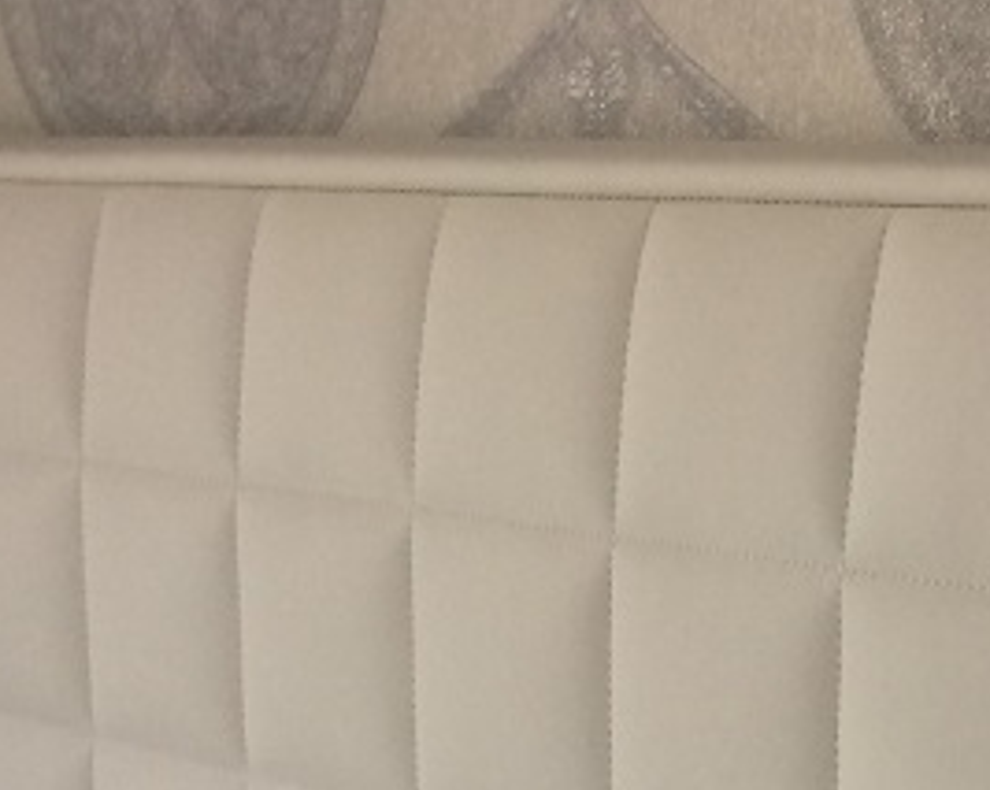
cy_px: 1092
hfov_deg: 18.1
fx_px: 3044
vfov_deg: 14.1
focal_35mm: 104
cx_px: 938
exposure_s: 1/33
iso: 40
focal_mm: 4.15
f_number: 2.2
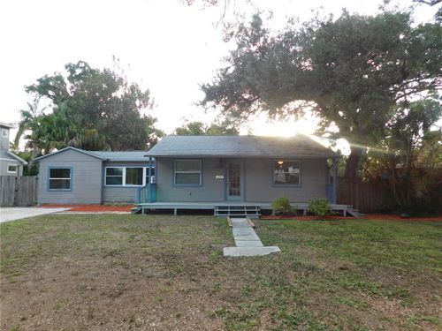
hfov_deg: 73.9
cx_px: 221
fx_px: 294
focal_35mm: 23
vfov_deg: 58.9
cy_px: 166
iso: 125
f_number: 3
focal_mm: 4
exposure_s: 1/125
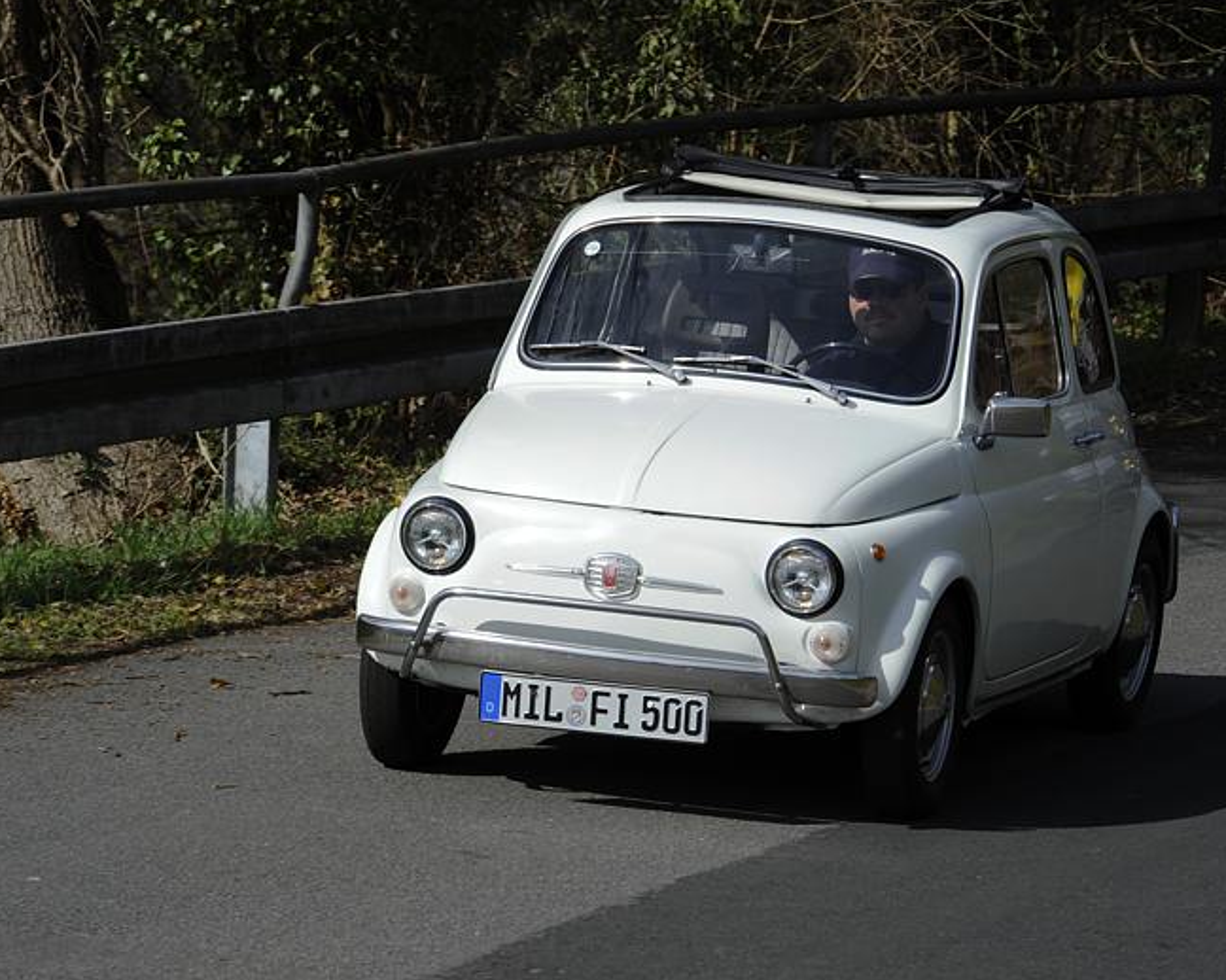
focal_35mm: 220
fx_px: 7980
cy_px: 486
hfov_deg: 8.8
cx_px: 658
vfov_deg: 7.0
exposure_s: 1/320
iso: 320
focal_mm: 190
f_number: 14
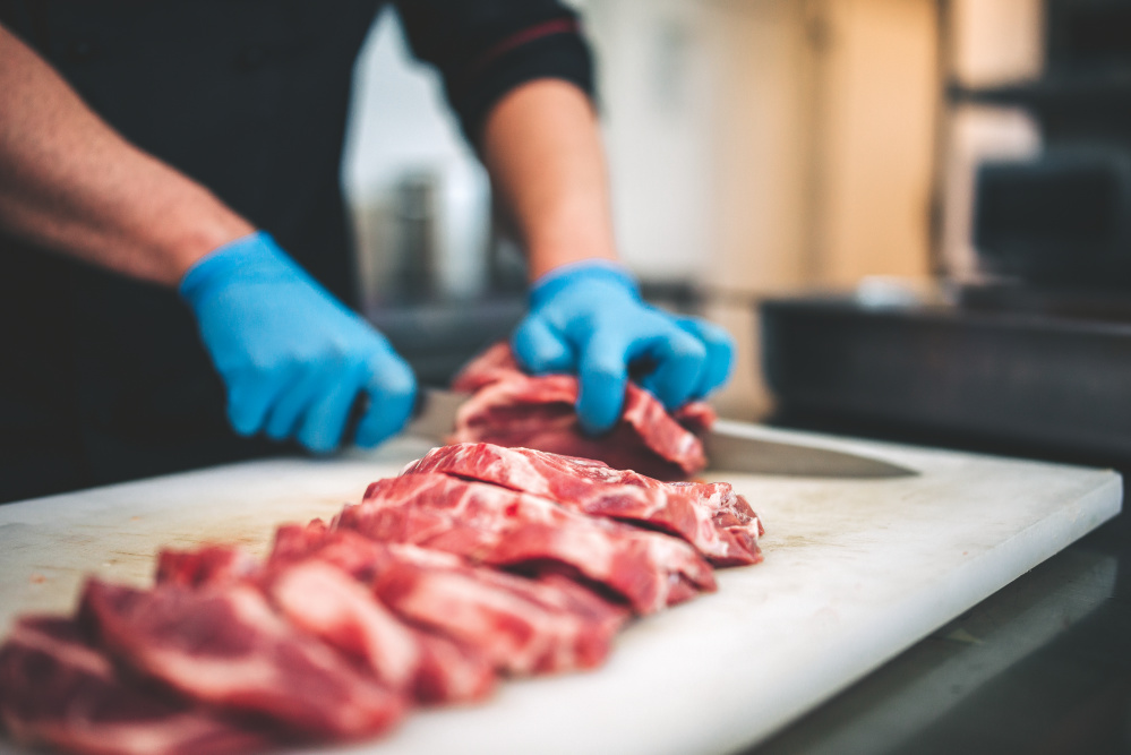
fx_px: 1100
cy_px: 378
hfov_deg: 54.4
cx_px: 566
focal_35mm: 35
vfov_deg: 37.9
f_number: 1.4
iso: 500
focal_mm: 35
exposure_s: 1/400
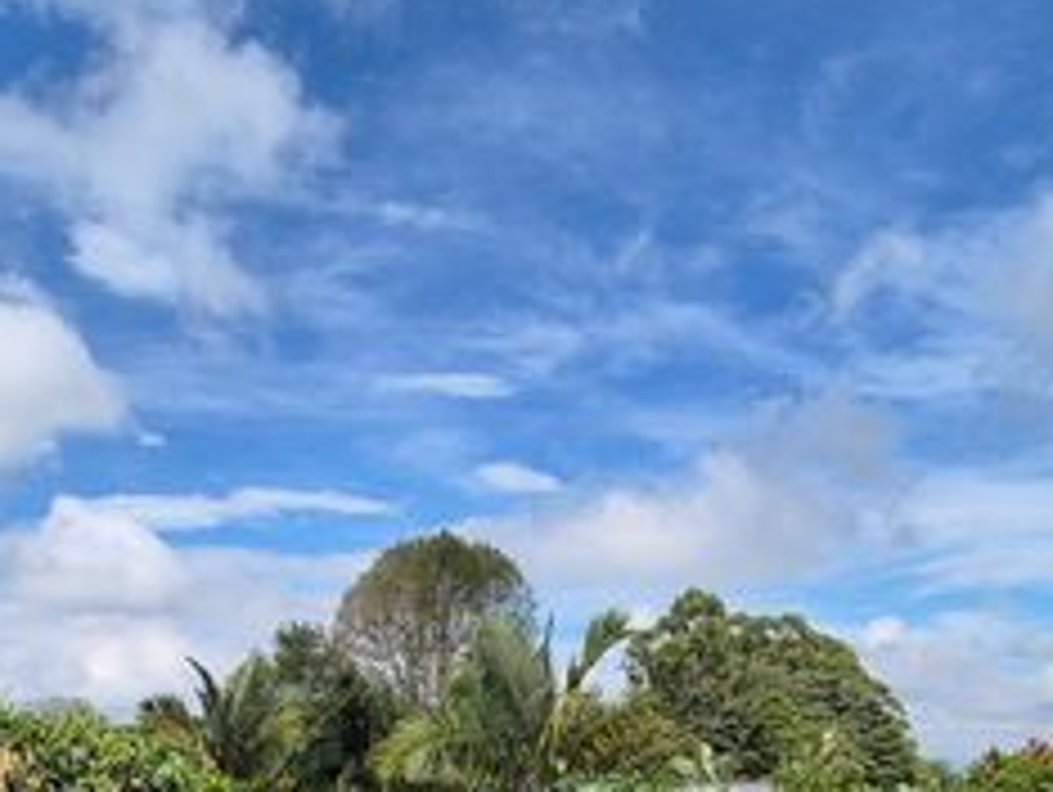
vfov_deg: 32.1
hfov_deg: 49.7
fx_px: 1127
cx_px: 412
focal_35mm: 37
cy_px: 954
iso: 50
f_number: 2.2
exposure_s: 1/2568
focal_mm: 2.2
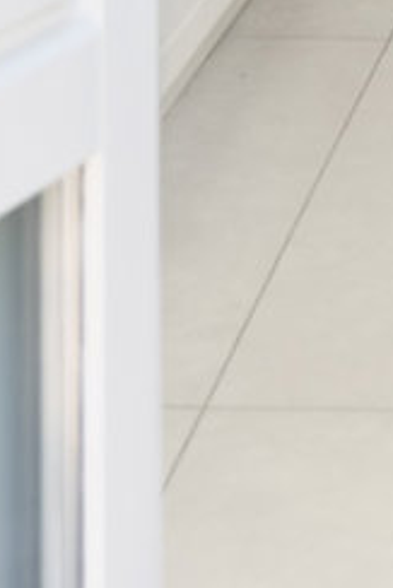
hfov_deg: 7.6
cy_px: -819
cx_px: 815
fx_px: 2812
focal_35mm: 172
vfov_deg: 10.3
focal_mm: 35
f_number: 5.6
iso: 800
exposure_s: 1/80
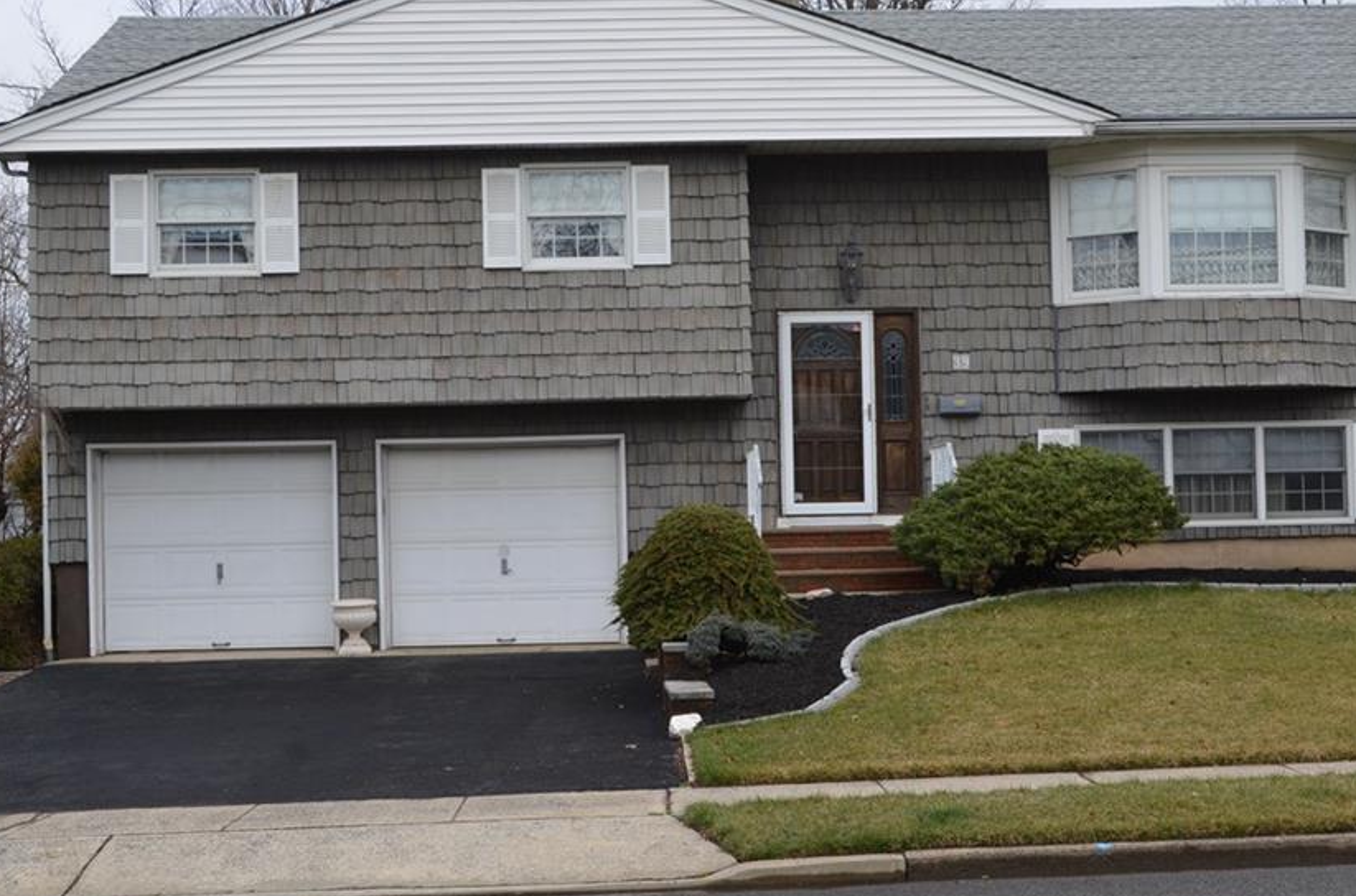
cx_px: 718
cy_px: 503
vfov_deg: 24.0
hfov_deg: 35.7
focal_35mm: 56
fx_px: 2104
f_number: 8
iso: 110
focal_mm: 30
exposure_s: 1/250
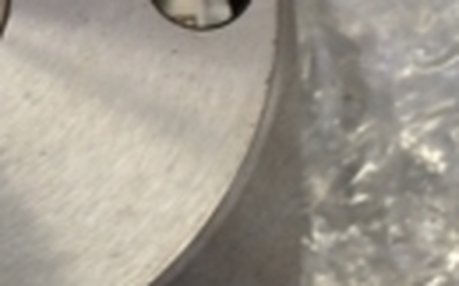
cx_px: -117
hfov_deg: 13.4
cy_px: 7
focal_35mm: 151
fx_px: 1887
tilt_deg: -72.8
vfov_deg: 8.6
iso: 50
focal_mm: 4.15
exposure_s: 1/30
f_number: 2.2
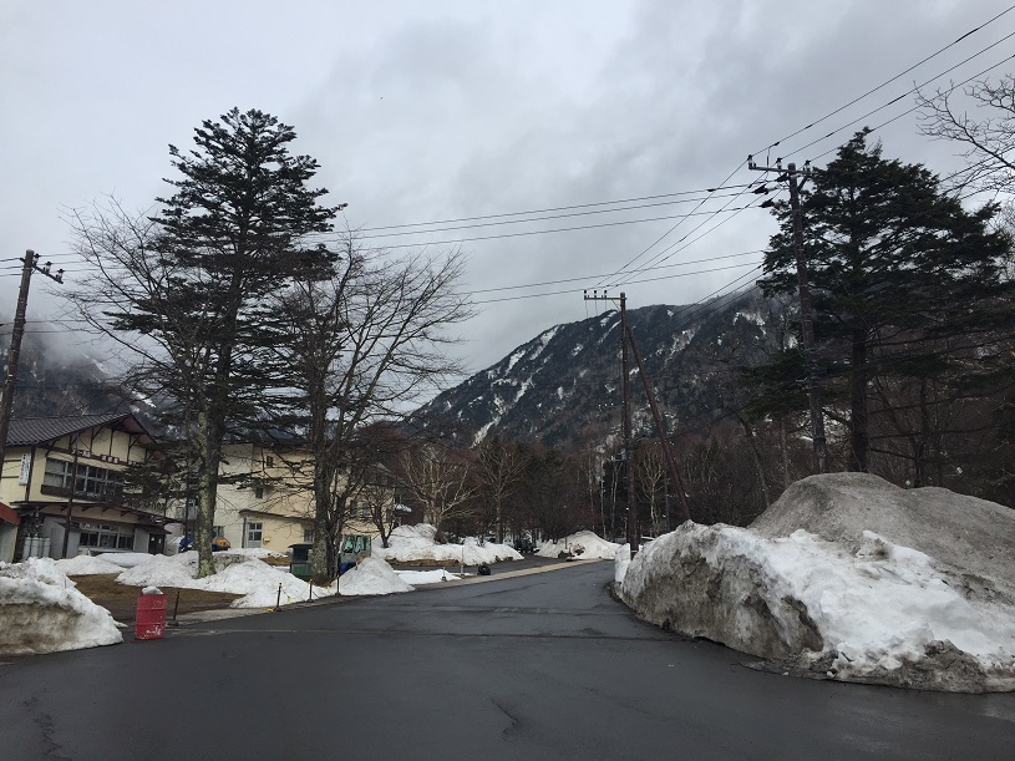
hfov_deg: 61.7
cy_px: 380
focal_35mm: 29
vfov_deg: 48.2
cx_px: 508
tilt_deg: +16.8
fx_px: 850
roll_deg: +2.3
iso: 32
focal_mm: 4.15
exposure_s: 1/1883
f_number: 2.2
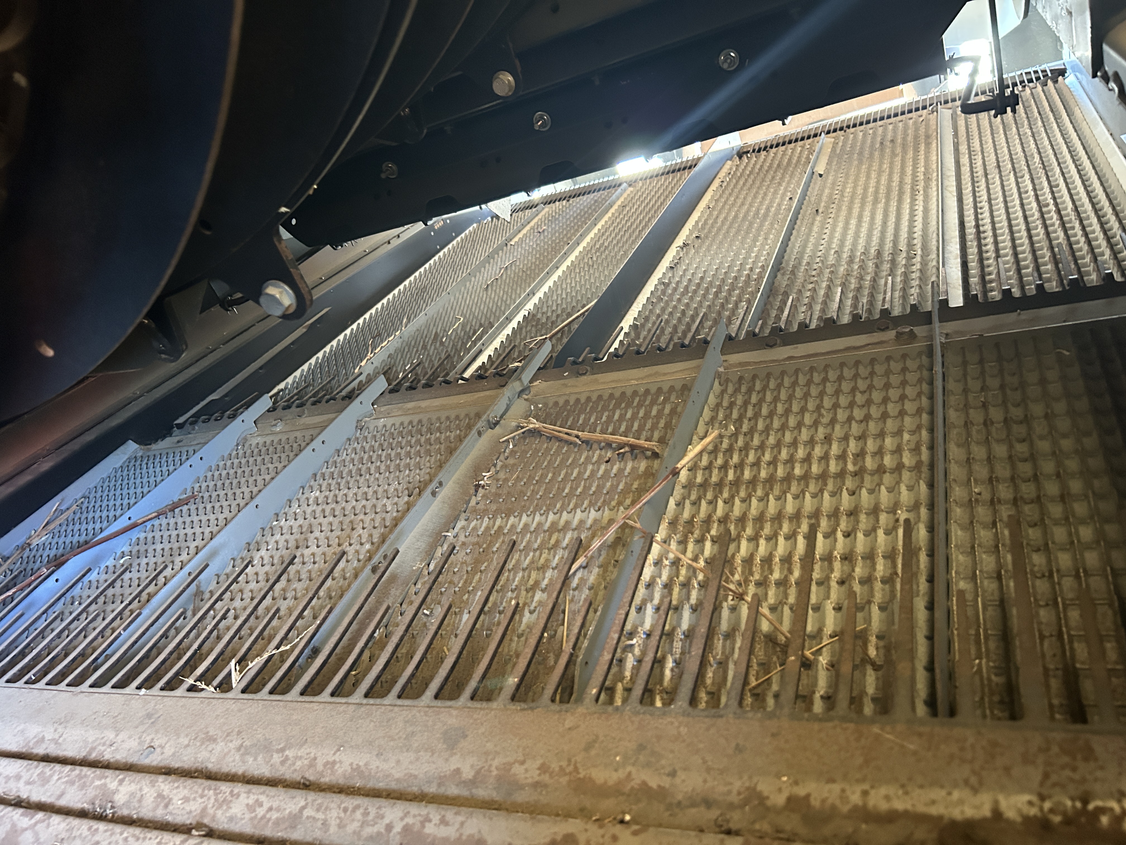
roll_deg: +18.2
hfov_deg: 67.3
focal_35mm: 26
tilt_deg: -20.6
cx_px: 563
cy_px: 422
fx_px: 846
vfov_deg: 53.1
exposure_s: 1/40
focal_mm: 5.7
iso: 640
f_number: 1.5
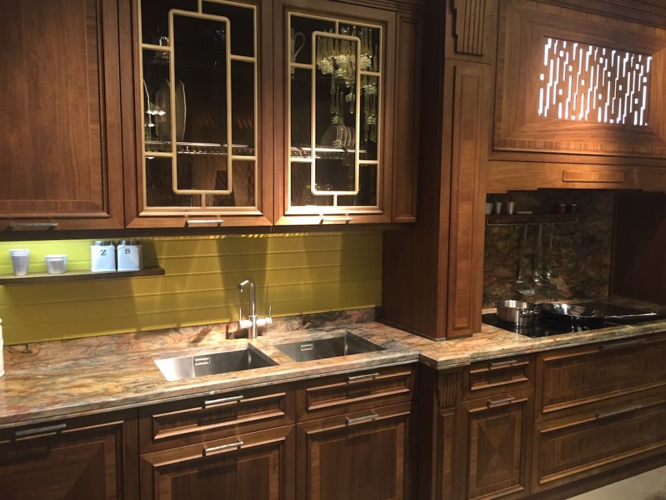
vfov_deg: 48.2
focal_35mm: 29
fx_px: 558
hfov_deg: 61.7
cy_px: 250
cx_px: 333
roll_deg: +0.2
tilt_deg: -6.2
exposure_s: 1/33
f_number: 2.2
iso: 160
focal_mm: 4.15
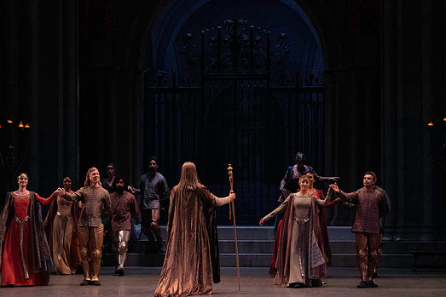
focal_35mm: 143
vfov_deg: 9.6
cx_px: 219
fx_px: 1772
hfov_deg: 14.3
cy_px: 144
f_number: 7.1
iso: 12800
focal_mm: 129
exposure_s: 1/400
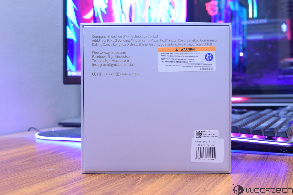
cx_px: 146
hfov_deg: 37.9
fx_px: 427
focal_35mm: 52
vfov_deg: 25.8
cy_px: 98
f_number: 7.1
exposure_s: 1/8
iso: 1600
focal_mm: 35
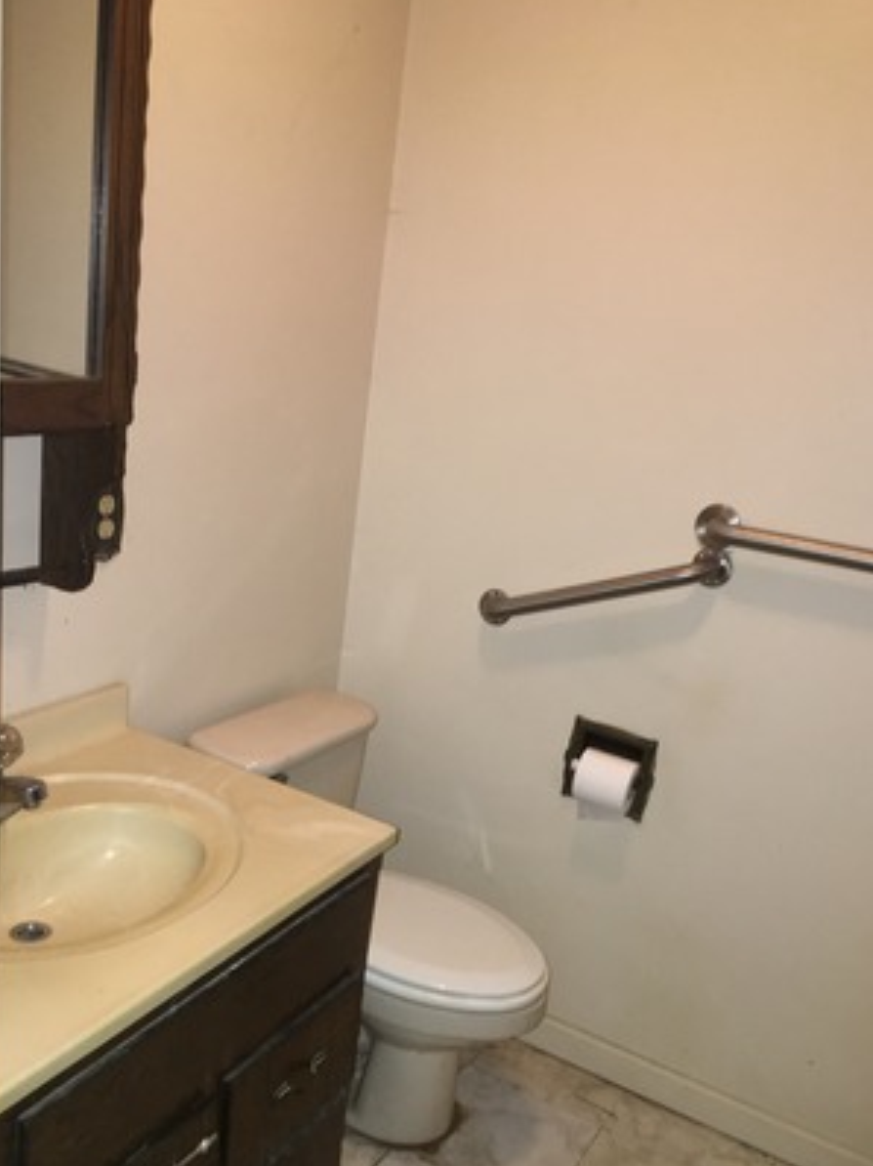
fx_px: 1178
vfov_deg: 52.4
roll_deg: -7.5
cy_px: 680
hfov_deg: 40.7
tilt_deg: -18.7
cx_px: 419
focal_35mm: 35
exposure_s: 1/16
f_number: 2.2
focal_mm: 4.15
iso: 125
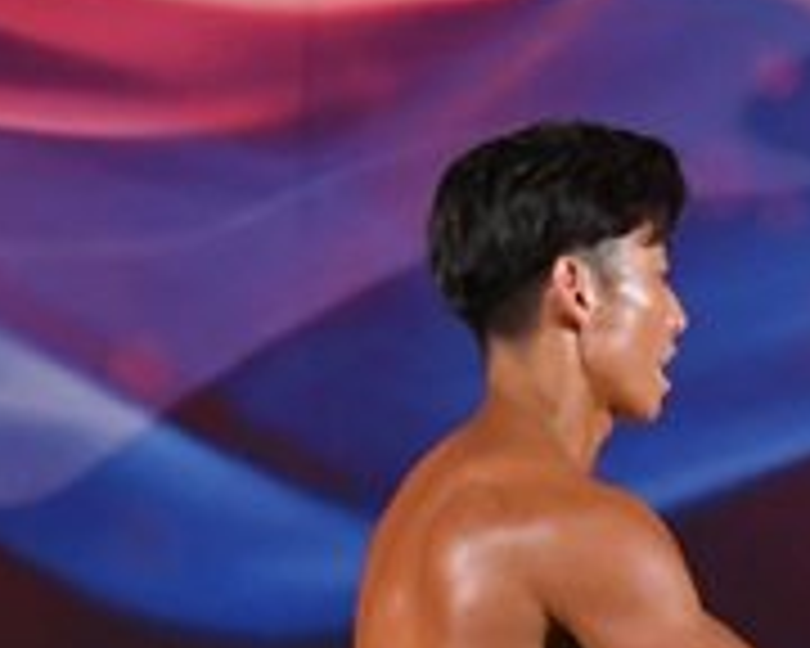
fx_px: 21815
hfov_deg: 2.1
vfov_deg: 1.7
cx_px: 1204
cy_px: 1058
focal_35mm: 910
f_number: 5.6
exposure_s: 1/400
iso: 3200
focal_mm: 150
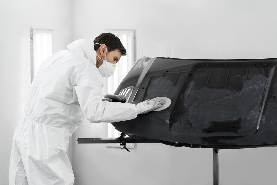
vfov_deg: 24.6
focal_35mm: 55
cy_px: 92
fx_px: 423
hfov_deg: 36.2
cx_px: 138
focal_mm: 55
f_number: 3.2
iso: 320
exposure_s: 1/125
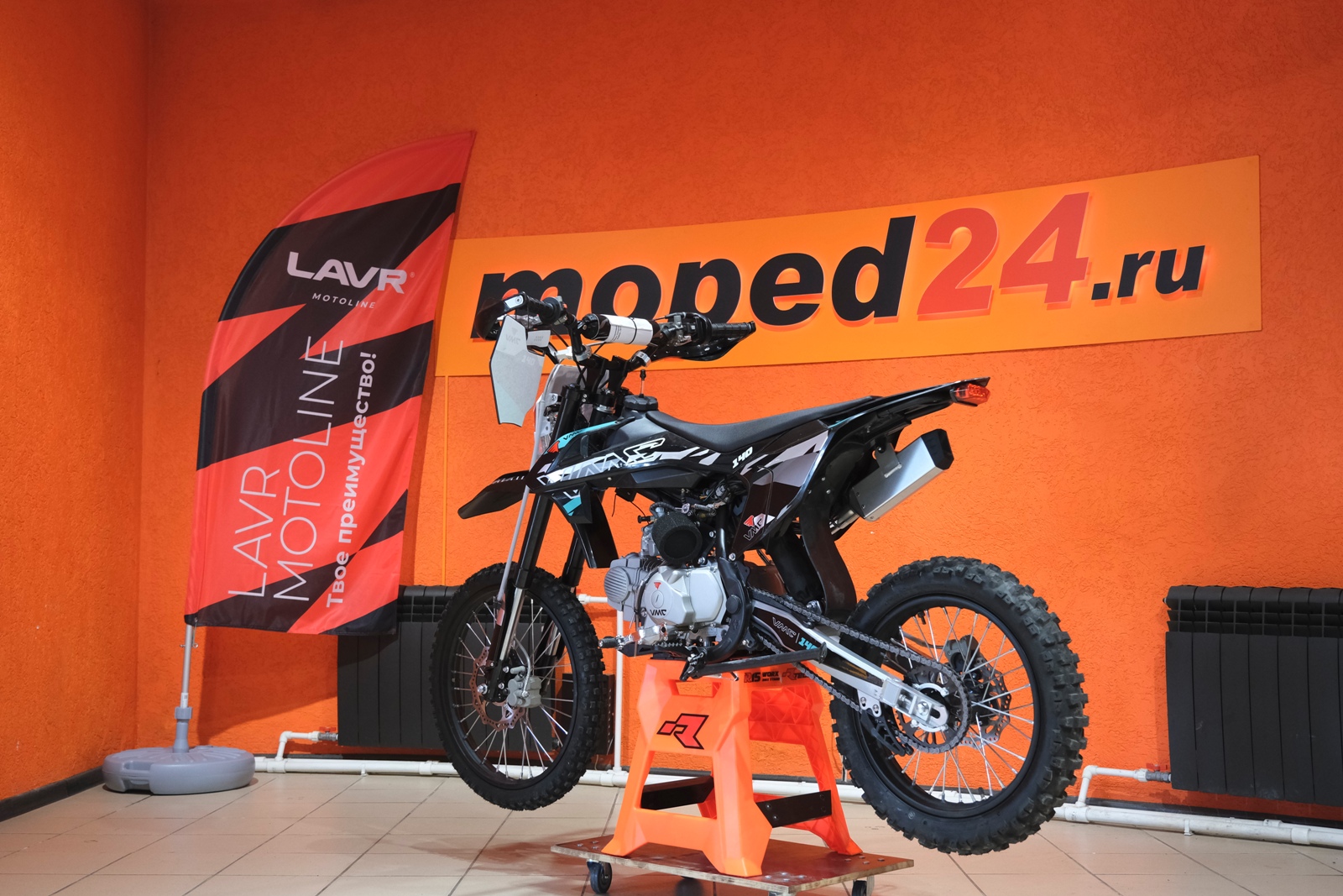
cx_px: 672
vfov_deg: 32.6
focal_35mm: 41
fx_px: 1530
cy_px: 448
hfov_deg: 47.4
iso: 1600
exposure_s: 1/100
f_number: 4
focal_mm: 27.5
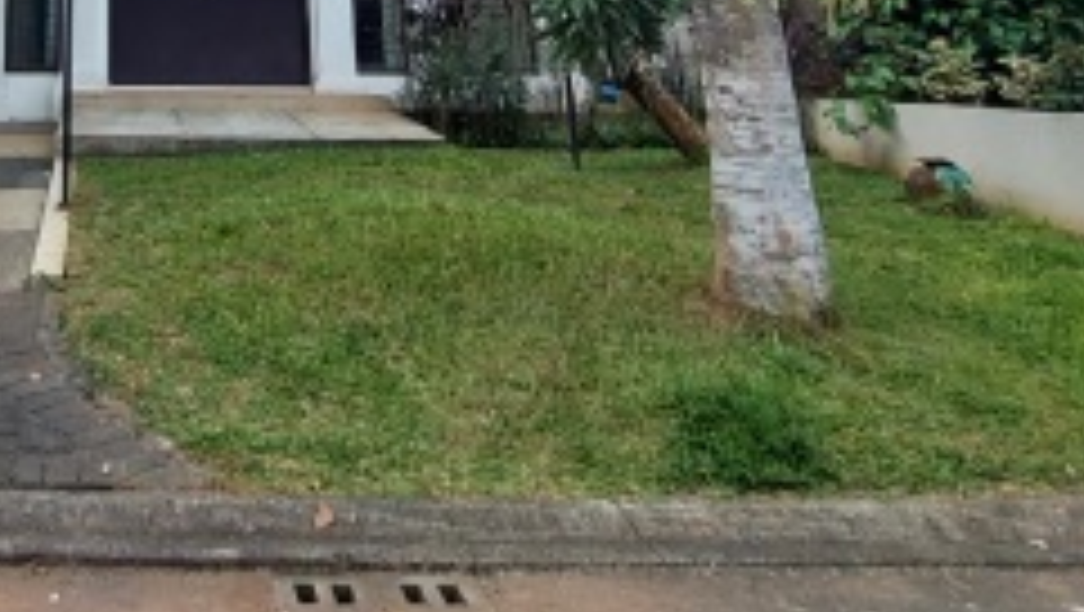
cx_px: 128
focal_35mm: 36
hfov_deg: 49.8
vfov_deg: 24.6
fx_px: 1036
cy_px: -333
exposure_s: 1/100
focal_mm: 1.74
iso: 50
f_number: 2.2
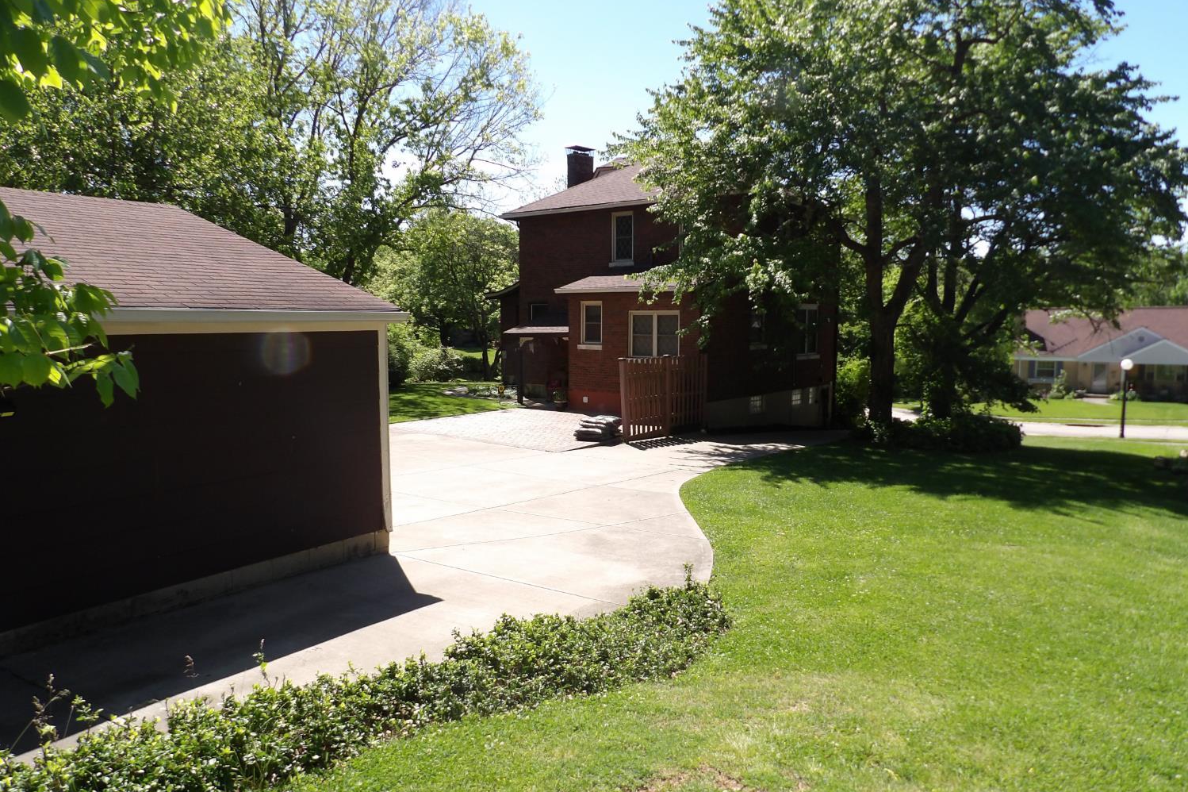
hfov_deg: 71.5
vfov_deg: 51.2
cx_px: 594
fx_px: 825
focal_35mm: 25
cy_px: 414
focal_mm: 4.3
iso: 100
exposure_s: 1/559
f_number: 3.2
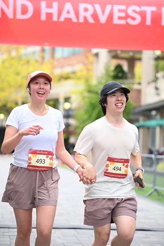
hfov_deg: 13.8
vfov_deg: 20.6
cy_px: 123
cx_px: 82
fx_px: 676
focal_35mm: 99
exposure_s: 1/1600
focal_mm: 99
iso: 640
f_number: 2.8
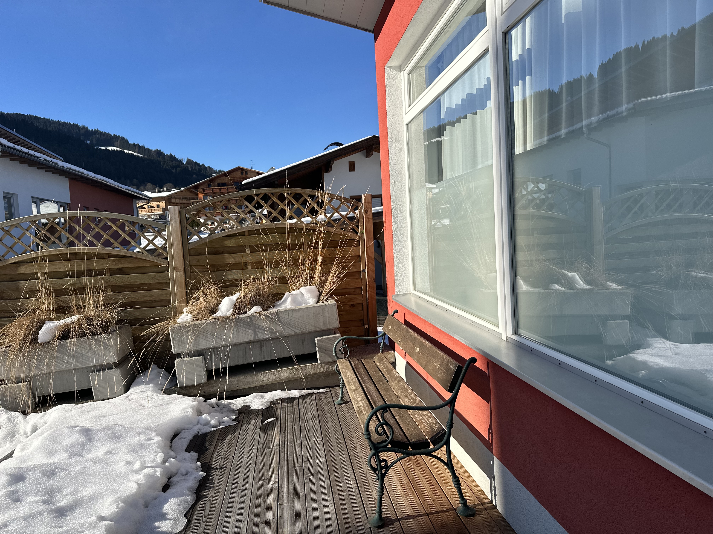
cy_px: 267
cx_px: 356
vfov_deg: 56.8
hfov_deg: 71.6
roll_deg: +3.2
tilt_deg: -5.1
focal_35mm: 24
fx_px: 494
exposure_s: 1/4348
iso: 80
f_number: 1.78
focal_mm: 6.86
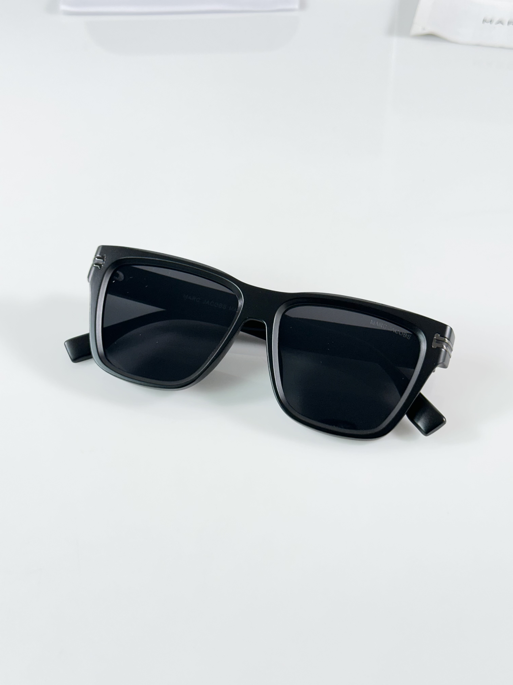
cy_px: 342
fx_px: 948
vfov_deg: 39.7
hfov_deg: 30.3
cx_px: 256
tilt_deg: -45.1
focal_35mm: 48
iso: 64
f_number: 1.78
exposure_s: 1/100
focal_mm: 6.86
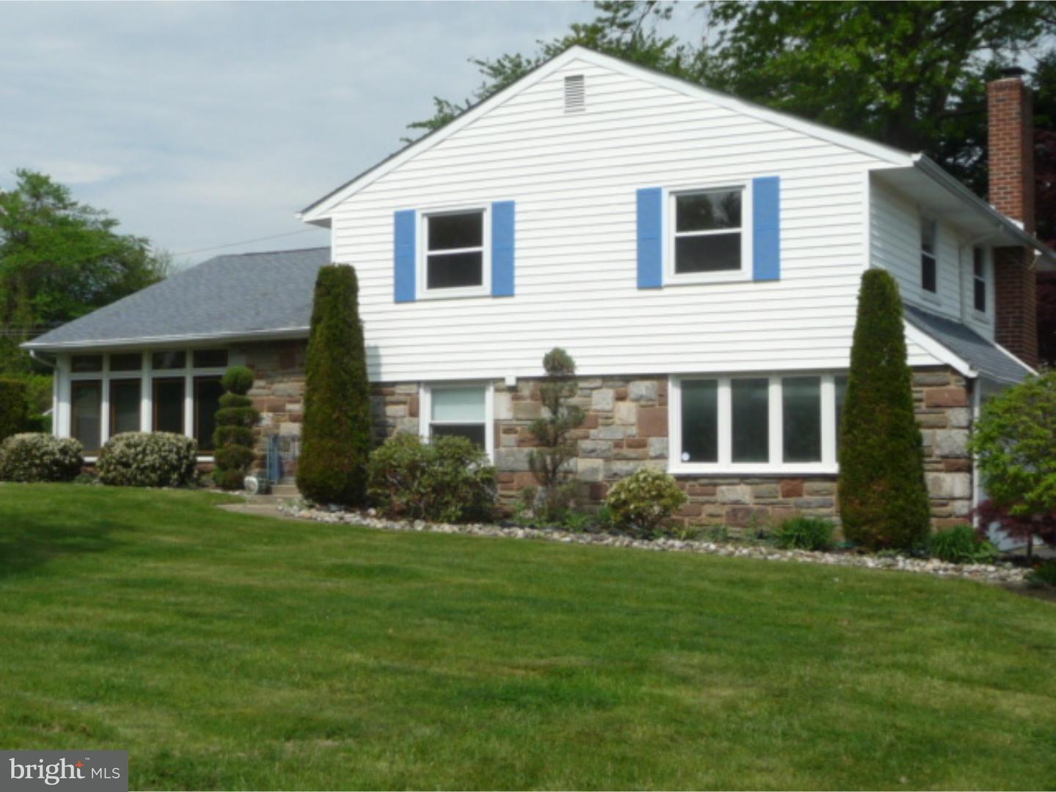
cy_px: 396
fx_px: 1525
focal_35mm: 50
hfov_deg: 38.2
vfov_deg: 29.1
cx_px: 528
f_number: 8
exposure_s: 1/320
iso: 100
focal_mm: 5
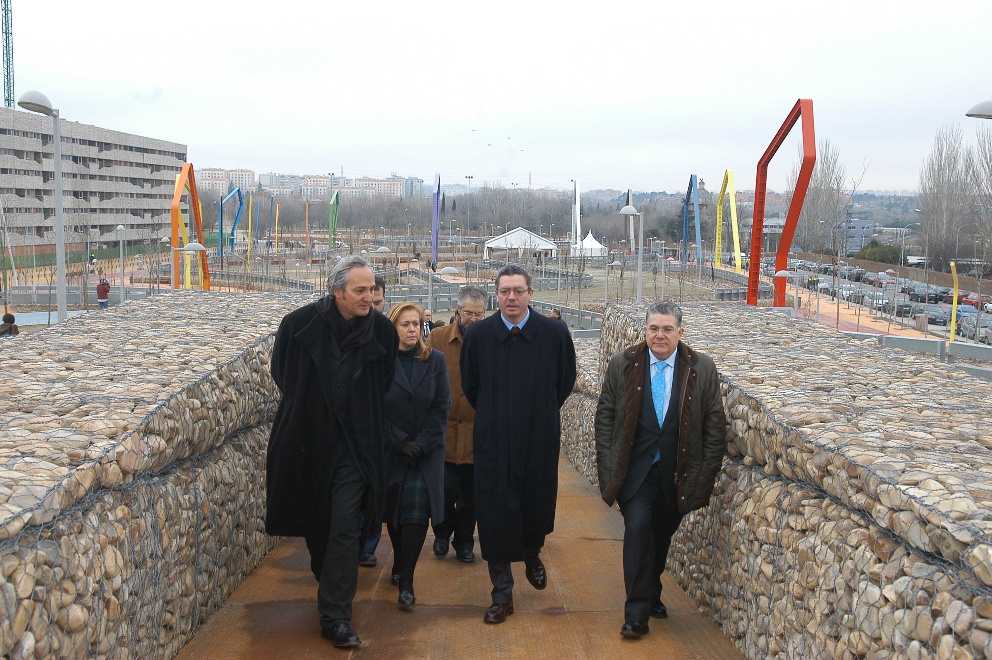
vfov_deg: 34.1
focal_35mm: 39
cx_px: 496
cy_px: 330
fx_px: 1074
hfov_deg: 49.6
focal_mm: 26
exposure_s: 1/125
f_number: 4.5
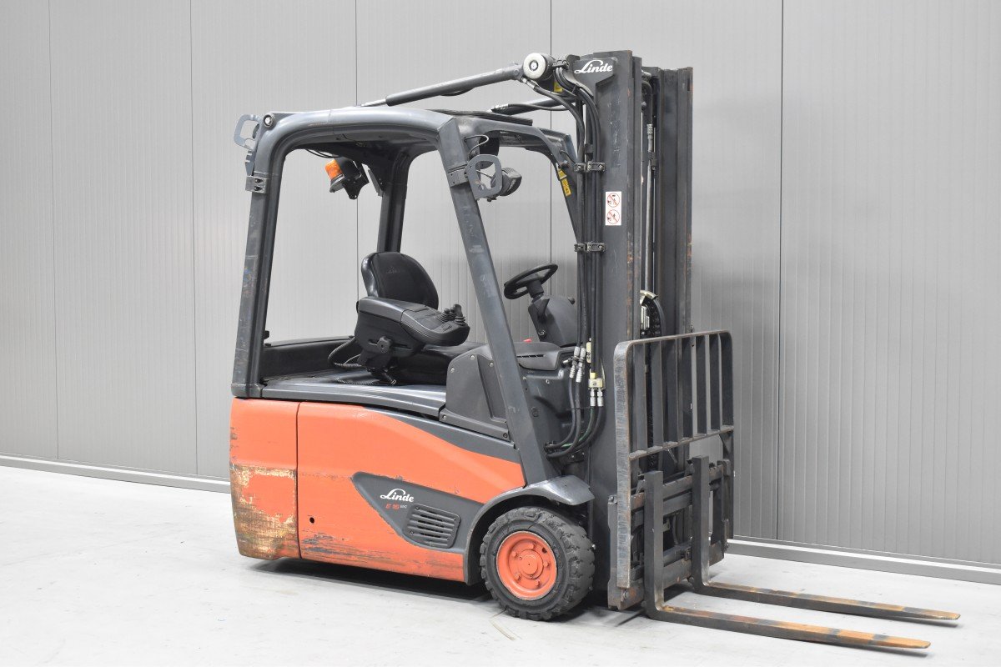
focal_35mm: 51
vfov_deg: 26.5
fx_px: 1418
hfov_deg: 38.9
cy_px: 334
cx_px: 500
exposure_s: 1/20
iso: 1600
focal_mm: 34
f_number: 5.6
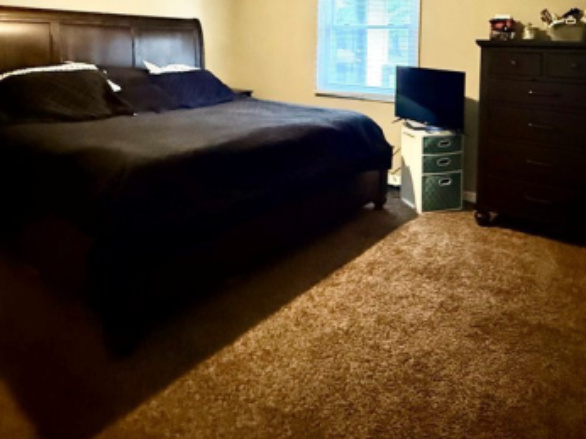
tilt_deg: +0.7
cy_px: 49
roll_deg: -0.8
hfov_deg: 64.3
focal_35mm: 27
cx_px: 372
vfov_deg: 46.6
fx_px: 457
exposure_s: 1/40
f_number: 2.2
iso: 1250
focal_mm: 2.22
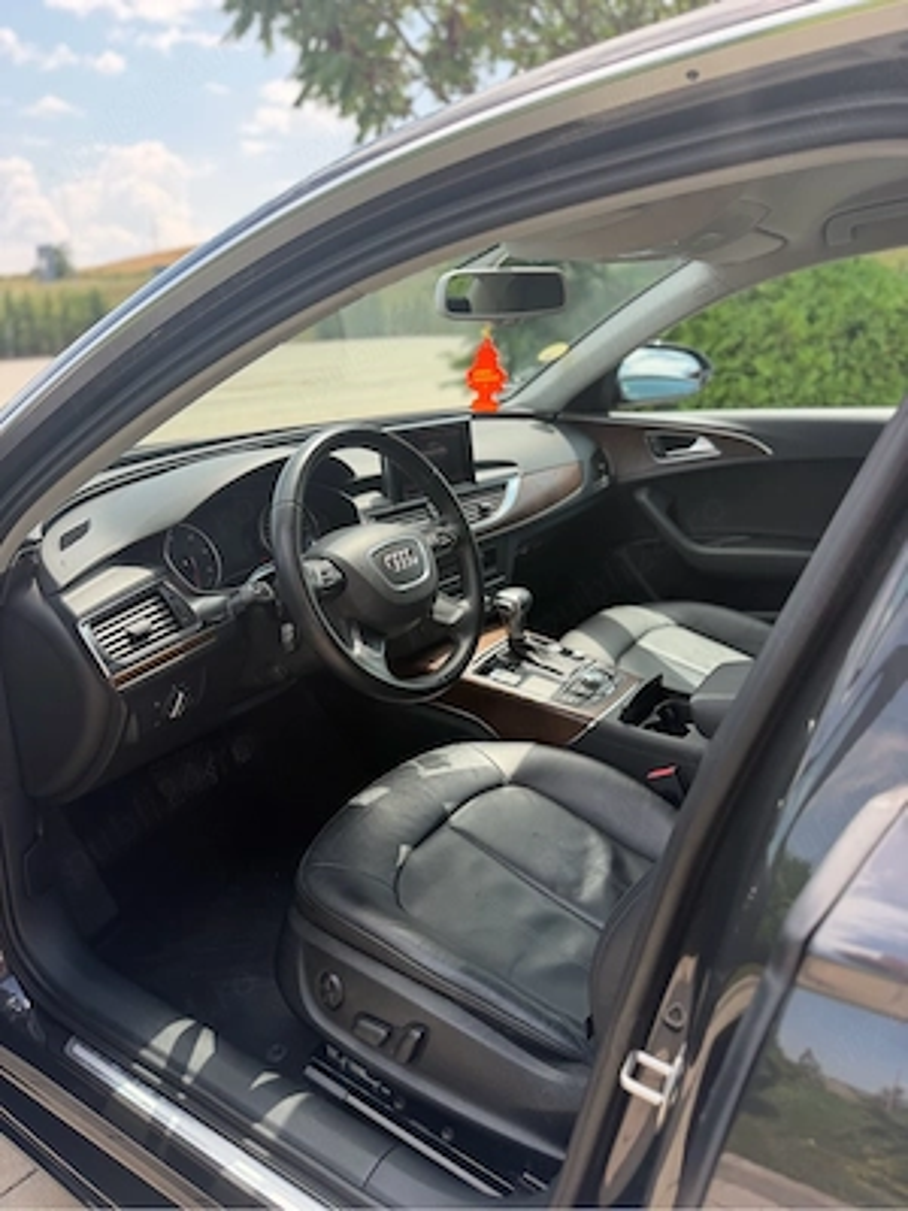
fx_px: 839
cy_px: 606
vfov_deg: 71.6
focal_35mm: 24
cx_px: 454
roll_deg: +1.0
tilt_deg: -19.2
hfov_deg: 56.8
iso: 100
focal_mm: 6.76
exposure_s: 1/1122
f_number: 1.78
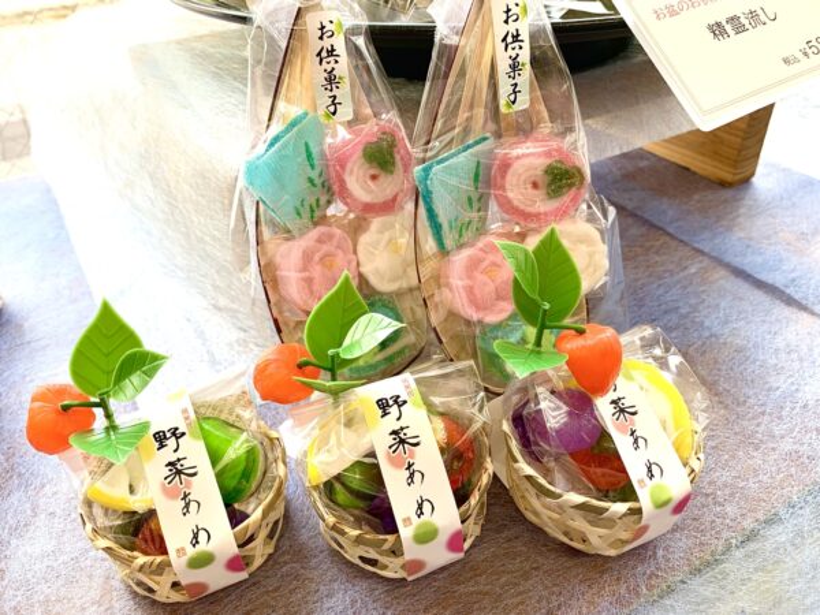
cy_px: 308
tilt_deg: -37.9
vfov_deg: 53.1
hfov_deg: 67.3
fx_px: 616
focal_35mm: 26
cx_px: 410
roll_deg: +2.8
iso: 25
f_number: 1.8
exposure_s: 1/122
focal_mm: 4.25
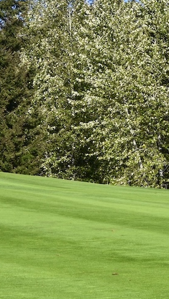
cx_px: 366
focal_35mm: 222
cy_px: 133
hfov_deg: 5.3
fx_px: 1766
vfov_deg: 9.7
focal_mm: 46
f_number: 8
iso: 220
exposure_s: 1/500
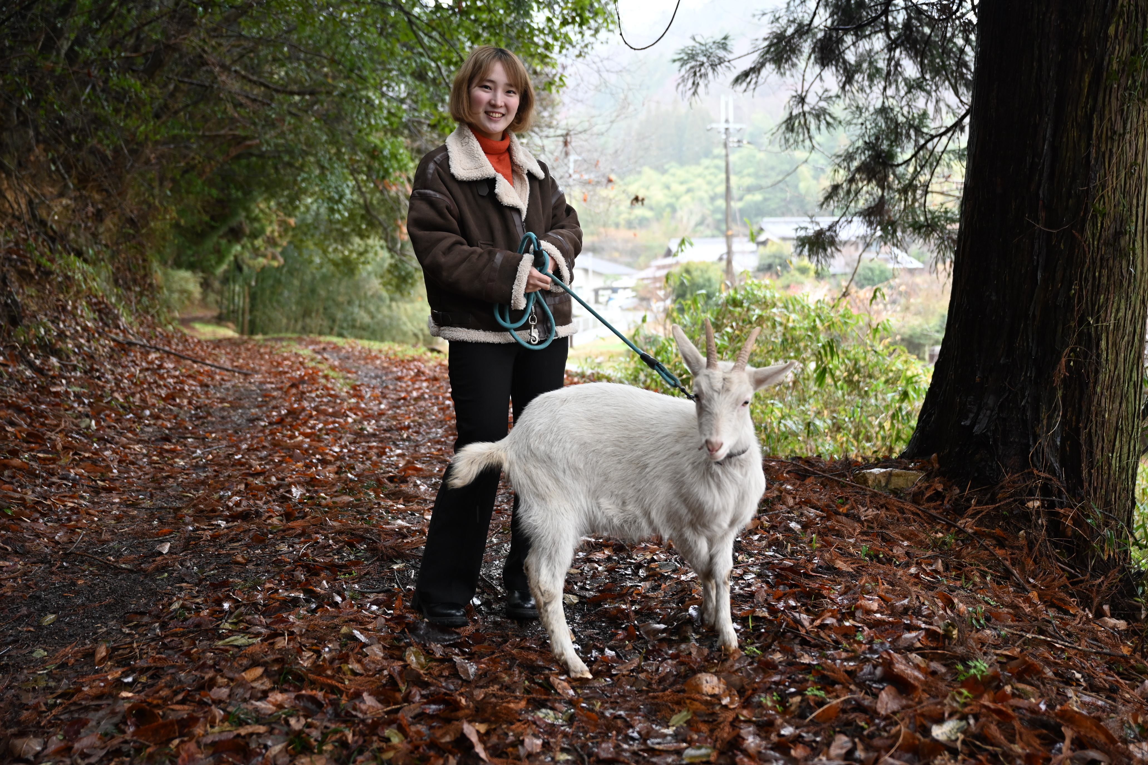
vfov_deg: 39.4
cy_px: 382
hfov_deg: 56.5
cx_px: 574
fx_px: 1068
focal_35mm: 34
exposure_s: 1/200
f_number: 2.8
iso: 400
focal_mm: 33.5
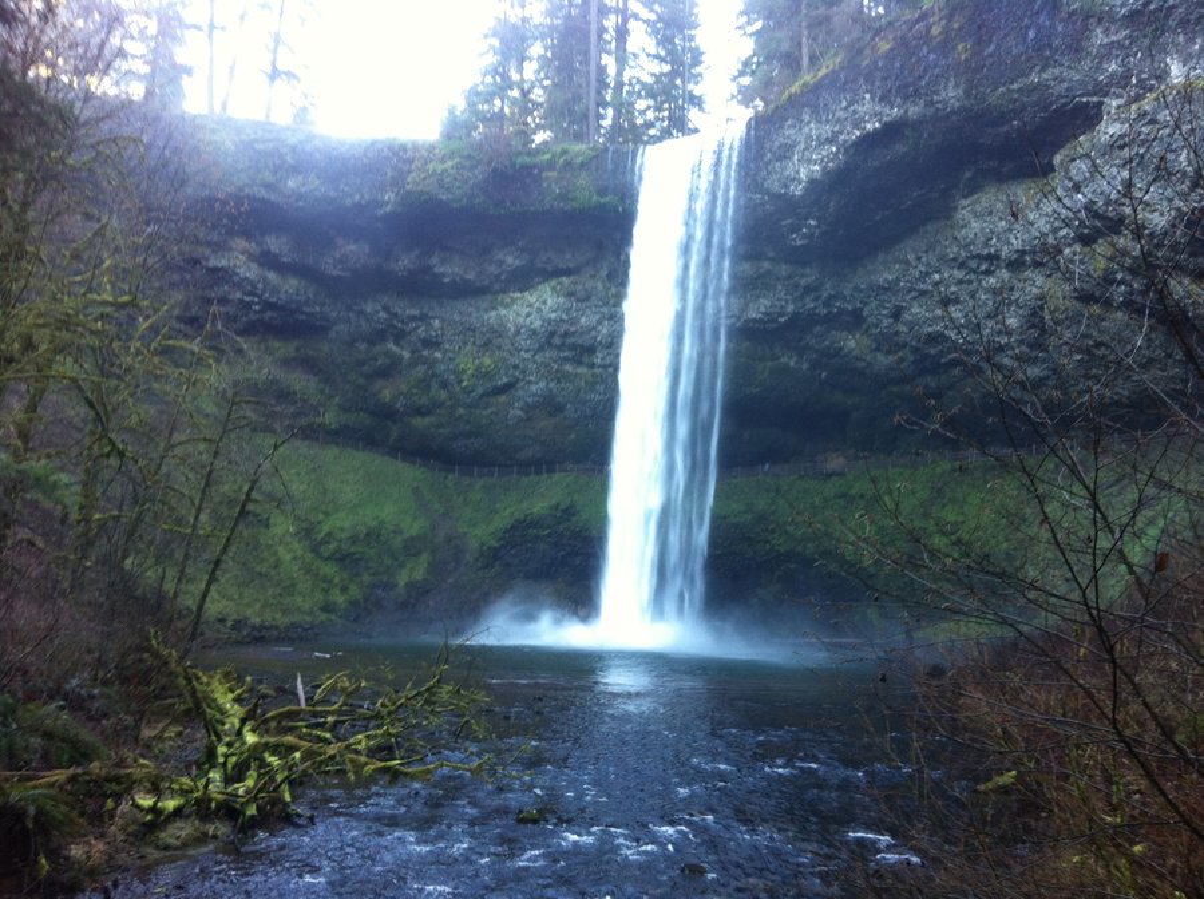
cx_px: 602
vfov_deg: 40.6
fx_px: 1215
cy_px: 450
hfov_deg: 52.7
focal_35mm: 35
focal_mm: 3.85
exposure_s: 1/15
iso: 100
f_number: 2.8
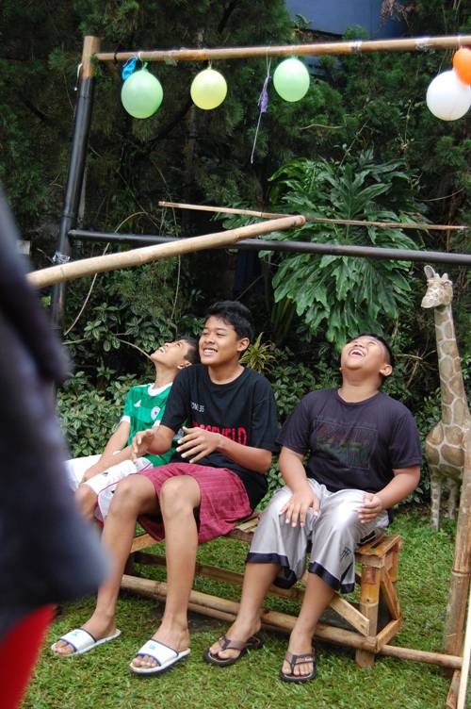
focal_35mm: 46
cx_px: 236
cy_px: 354
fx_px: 914
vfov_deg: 42.4
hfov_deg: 28.9
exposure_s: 1/500
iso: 800
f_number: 4.5
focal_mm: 31
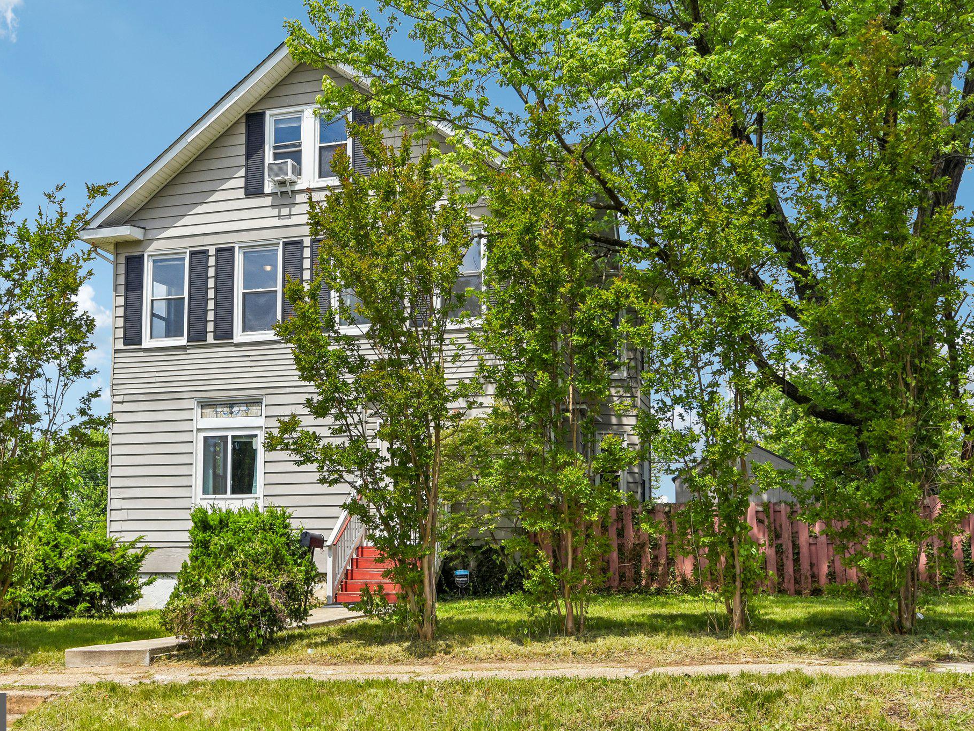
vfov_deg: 37.7
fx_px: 1069
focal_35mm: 38
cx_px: 437
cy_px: 365
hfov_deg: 48.9
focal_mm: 35
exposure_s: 1/2000
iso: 400
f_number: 8
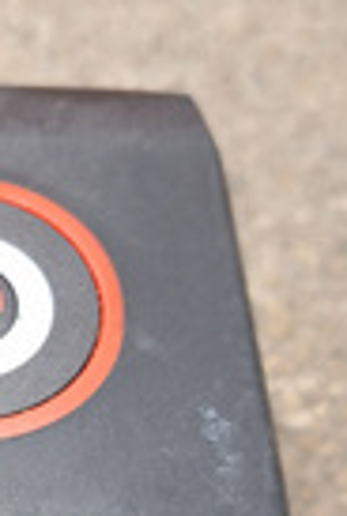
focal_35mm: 87
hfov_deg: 15.0
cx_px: -119
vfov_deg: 22.8
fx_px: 1251
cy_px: 460
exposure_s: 1/25
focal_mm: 5.54
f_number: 1.8
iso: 250
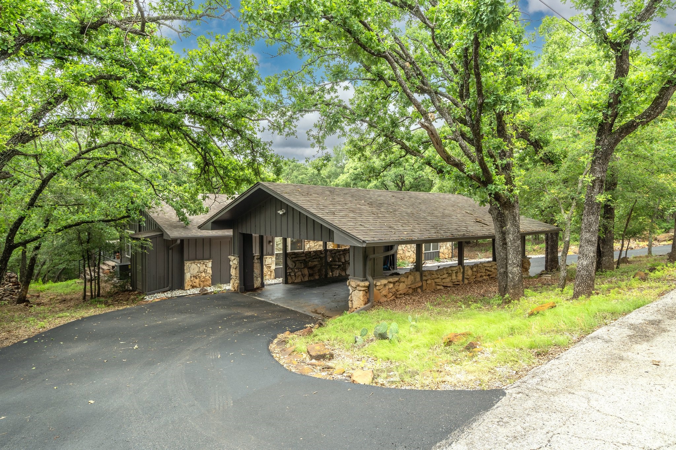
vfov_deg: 57.2
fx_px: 413
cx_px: 338
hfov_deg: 78.6
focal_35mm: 22
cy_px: 225
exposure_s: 1/50
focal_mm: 22
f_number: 7.1
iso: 200
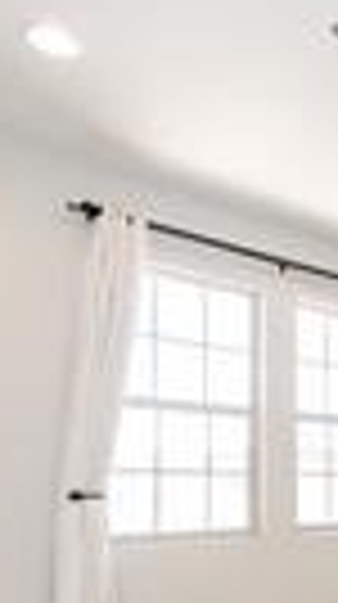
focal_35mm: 42
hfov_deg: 22.7
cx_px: 516
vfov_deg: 45.9
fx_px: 672
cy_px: 482
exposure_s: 1/125
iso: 360
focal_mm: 14
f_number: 5.6
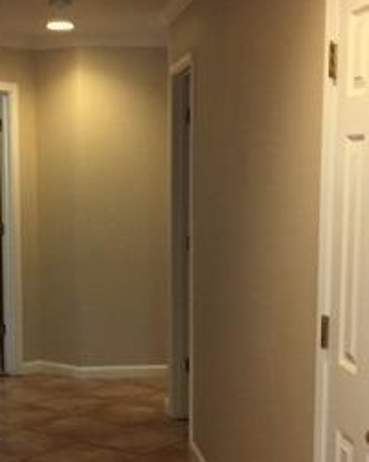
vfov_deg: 26.2
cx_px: 134
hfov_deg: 21.2
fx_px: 985
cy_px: 324
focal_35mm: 72
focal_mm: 4.15
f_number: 2.2
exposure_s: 1/24
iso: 250
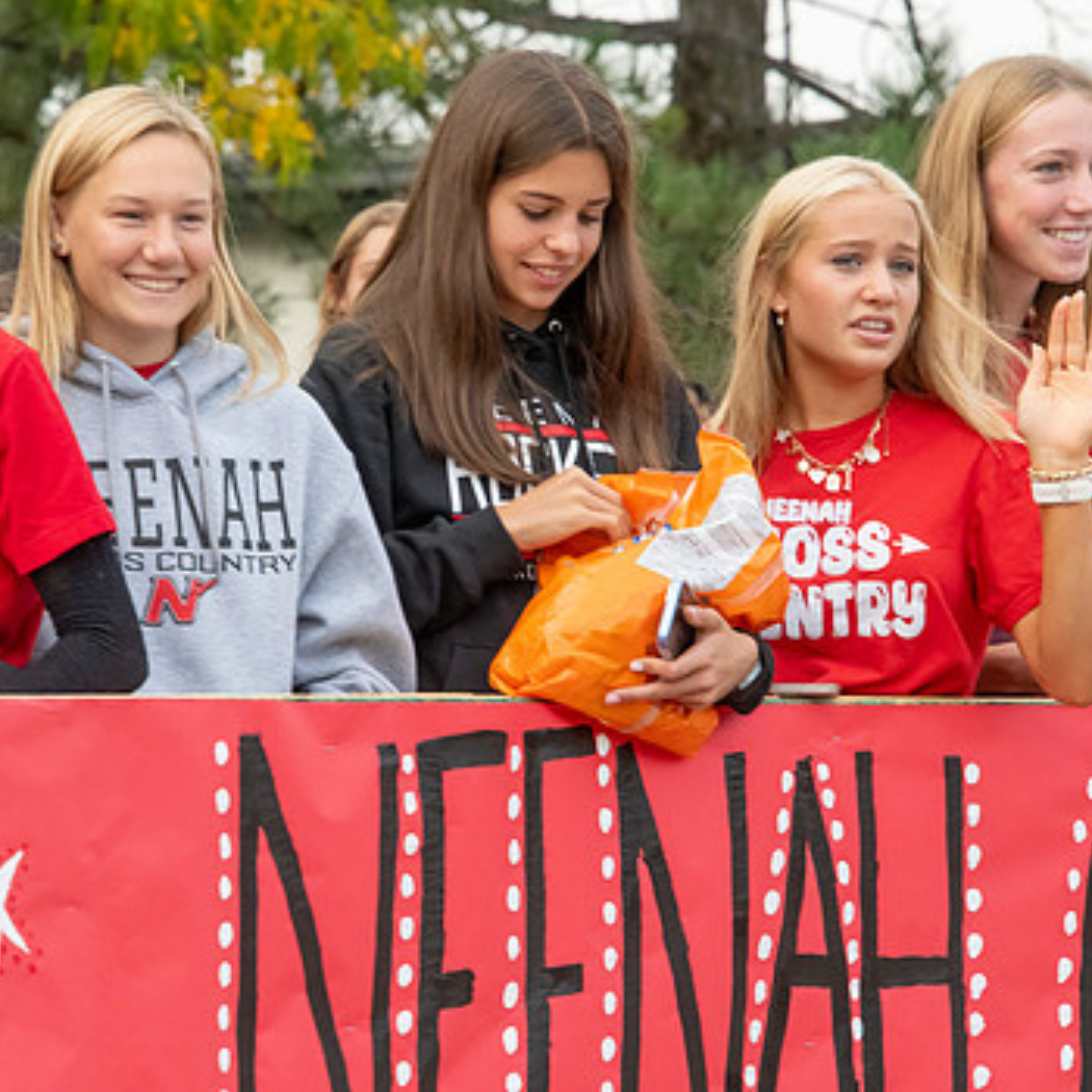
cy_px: 491
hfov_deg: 5.4
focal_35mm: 324
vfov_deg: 5.4
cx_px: 412
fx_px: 11564
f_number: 11
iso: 3200
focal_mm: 230
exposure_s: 1/320
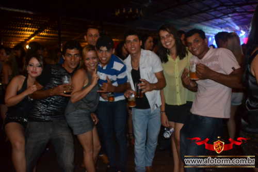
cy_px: 86
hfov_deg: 61.9
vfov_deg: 43.6
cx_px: 129
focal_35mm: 30
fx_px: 215
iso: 2500
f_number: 3.5
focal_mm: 20
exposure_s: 1/60
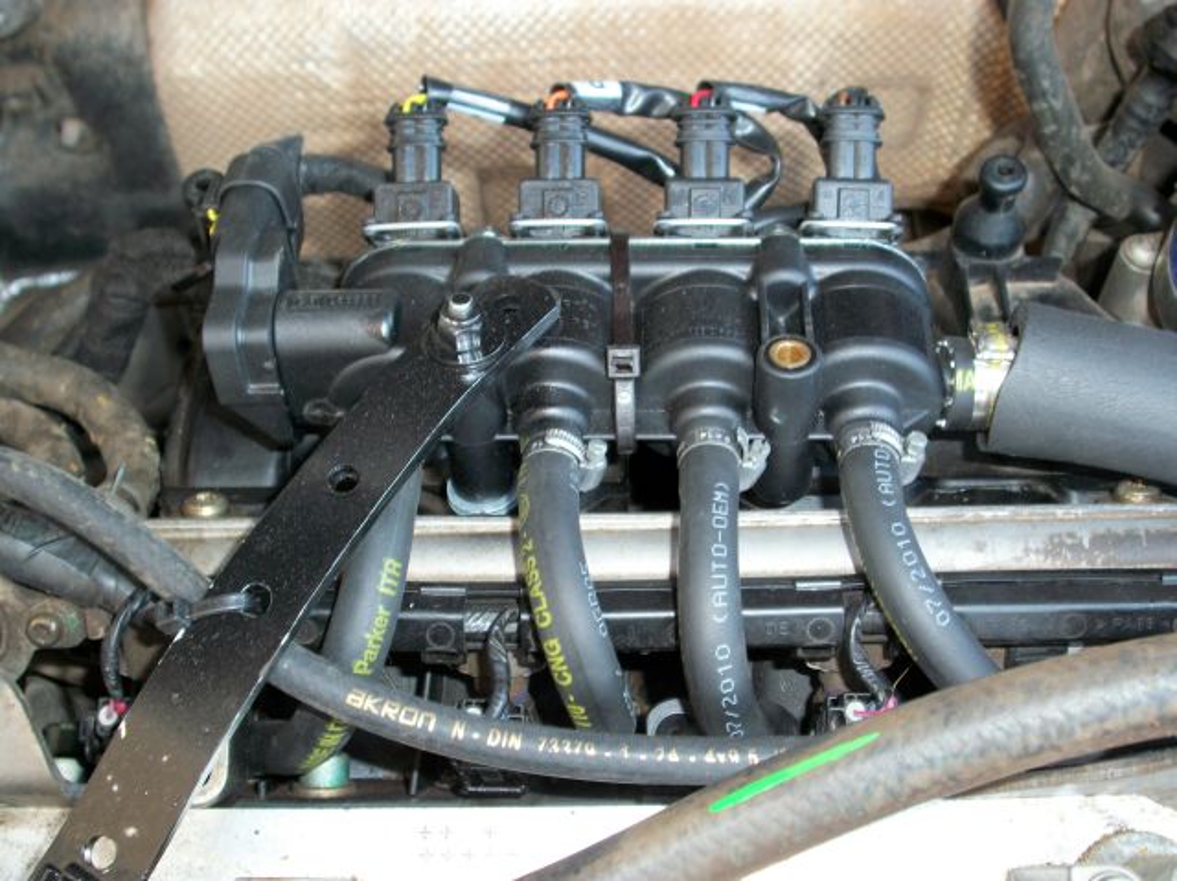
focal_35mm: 44
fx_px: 1495
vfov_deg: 32.8
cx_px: 588
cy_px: 440
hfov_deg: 43.0
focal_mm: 7.8
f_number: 3.5
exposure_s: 1/40
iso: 80
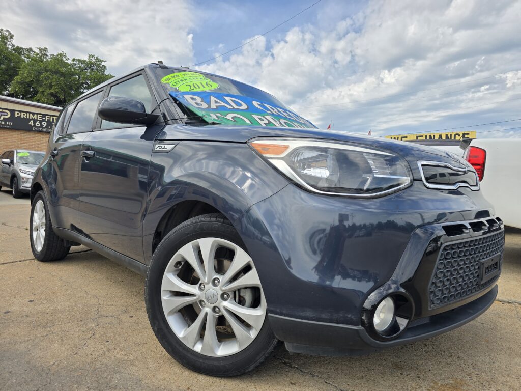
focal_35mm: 23
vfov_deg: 58.9
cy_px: 196
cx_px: 260
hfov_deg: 73.9
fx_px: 346
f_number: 1.7
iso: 12
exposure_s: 1/643
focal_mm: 6.3
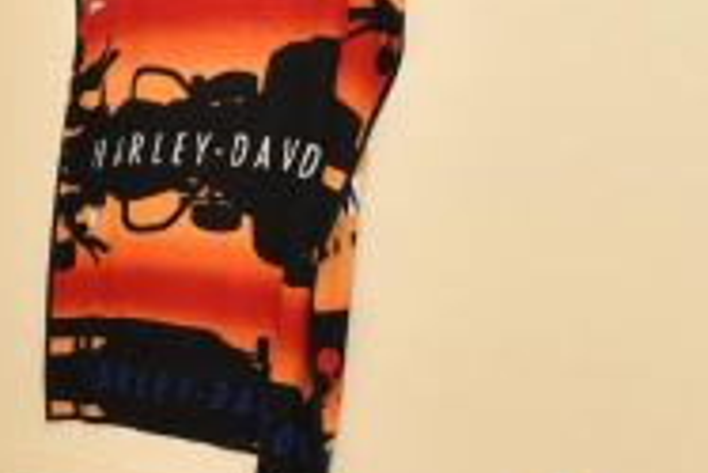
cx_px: -265
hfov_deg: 26.8
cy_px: 447
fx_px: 1181
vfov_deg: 22.0
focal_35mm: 60
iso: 400
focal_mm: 10
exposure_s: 1/100
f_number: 7.1
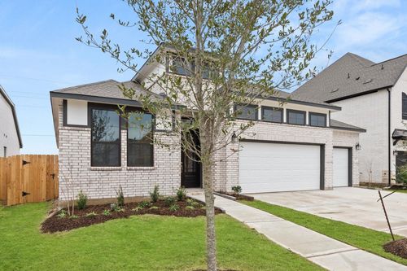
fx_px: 186
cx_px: 204
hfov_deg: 95.0
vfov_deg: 72.0
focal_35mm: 16
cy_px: 136
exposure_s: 1/13
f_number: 9
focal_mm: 16.5
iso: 320
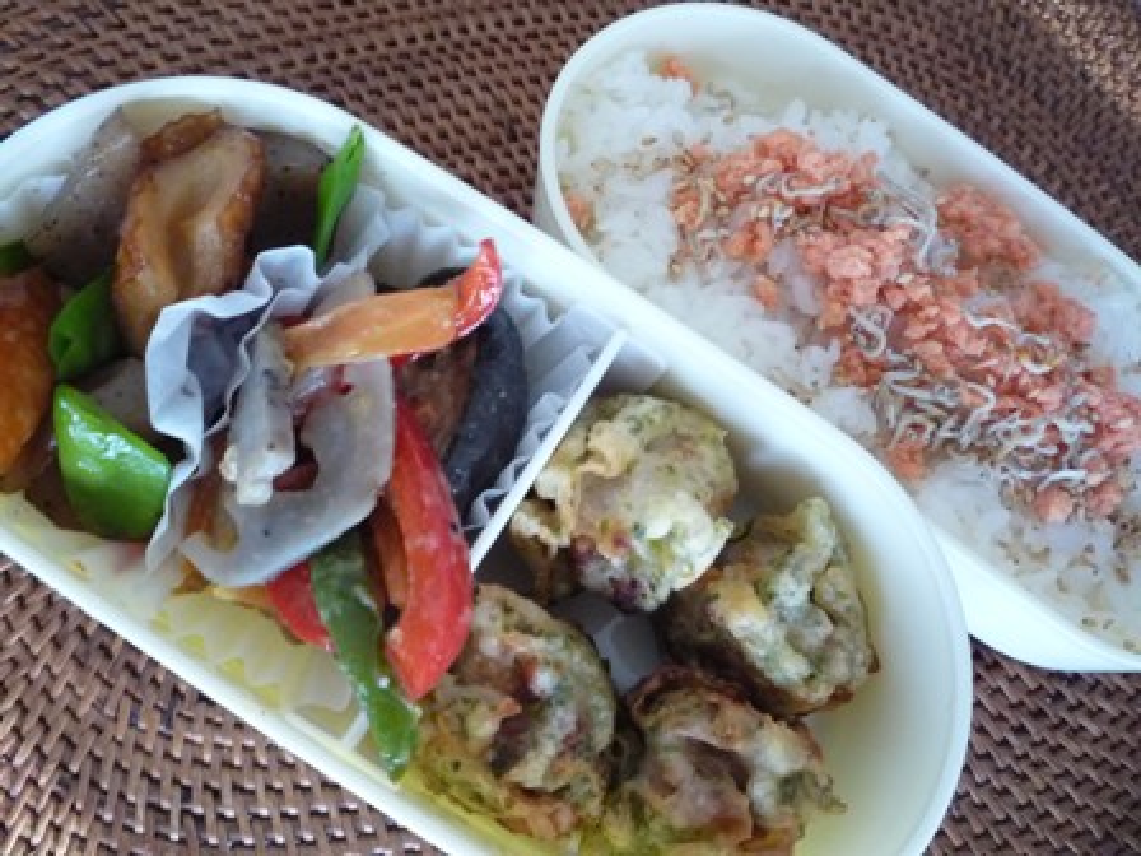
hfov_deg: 60.0
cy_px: 428
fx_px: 989
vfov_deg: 46.8
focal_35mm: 30
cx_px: 570
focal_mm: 5.2
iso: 400
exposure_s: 1/15
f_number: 3.3
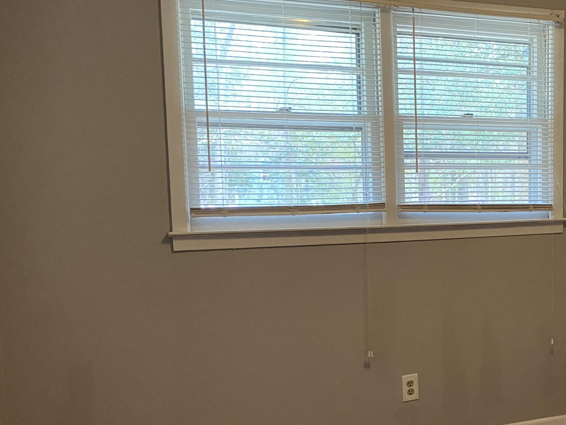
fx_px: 785
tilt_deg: -7.0
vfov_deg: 30.2
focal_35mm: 48
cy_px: 265
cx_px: 517
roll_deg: -0.2
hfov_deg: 36.9
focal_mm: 4.25
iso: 400
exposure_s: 1/60
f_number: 1.8
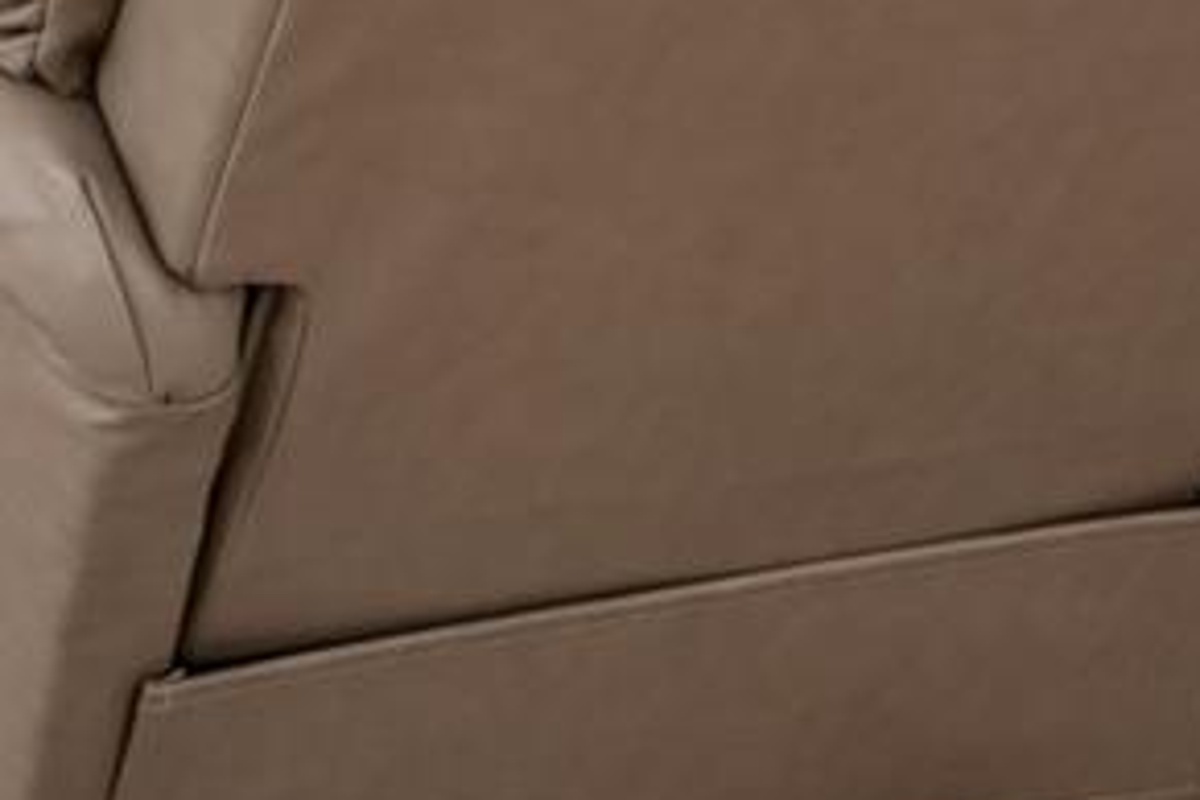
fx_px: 3025
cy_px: -1303
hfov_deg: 17.6
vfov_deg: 11.5
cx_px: -1023
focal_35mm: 91
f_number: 8
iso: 400
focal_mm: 16.5
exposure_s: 1/10
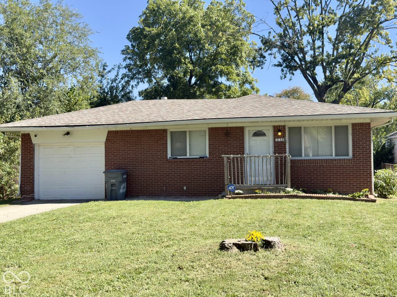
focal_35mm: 43
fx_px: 493
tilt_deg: +2.5
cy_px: 148
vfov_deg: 33.6
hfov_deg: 43.9
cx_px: 198
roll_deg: +1.3
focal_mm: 6.76
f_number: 1.78
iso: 80
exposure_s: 1/2392
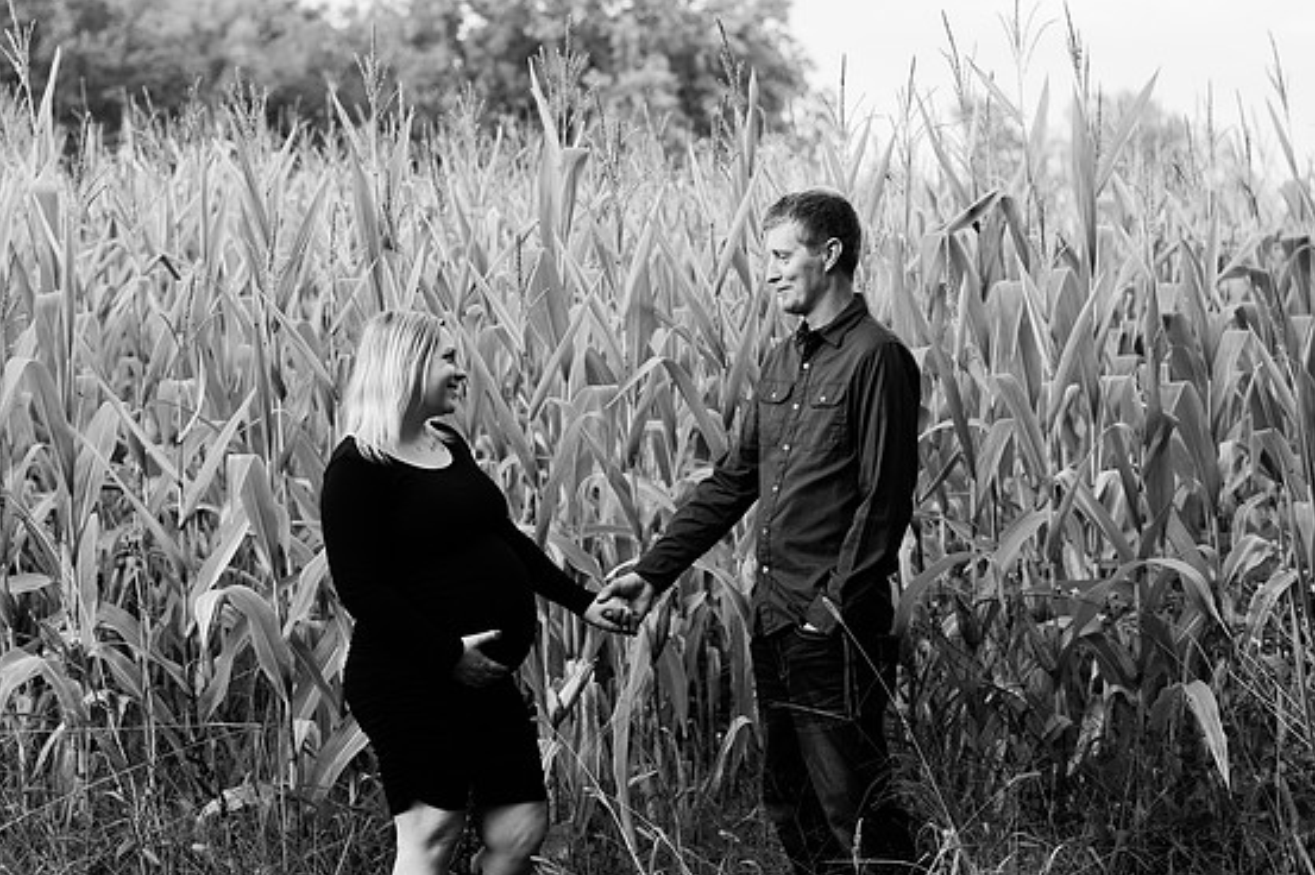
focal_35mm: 75
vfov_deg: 18.1
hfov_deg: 27.0
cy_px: 324
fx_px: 2738
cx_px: 593
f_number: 3.2
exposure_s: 1/200
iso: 400
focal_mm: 58
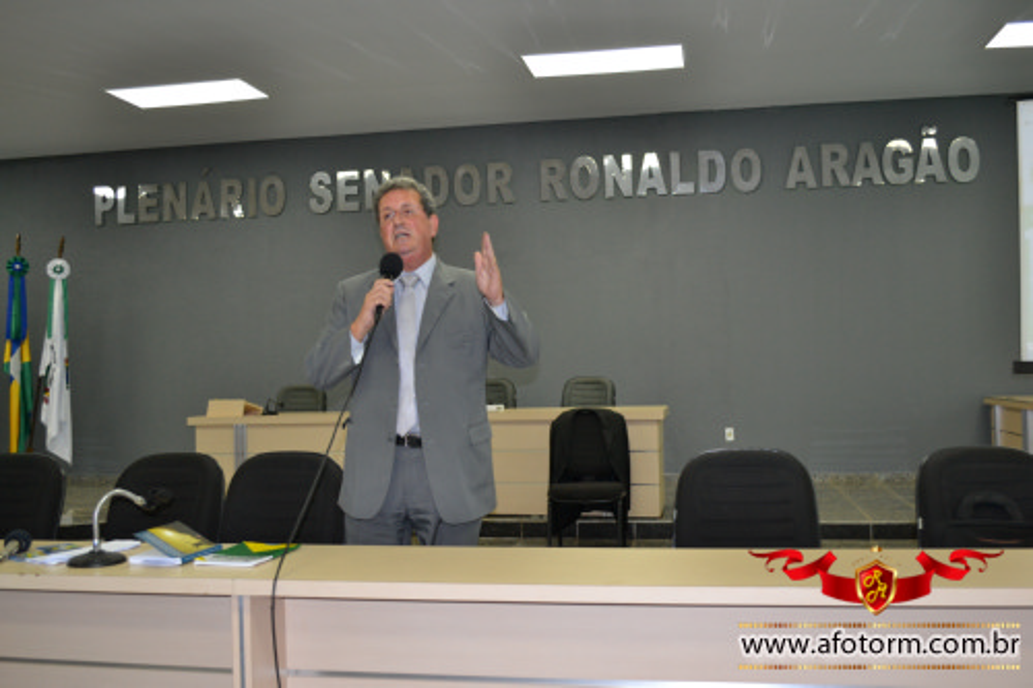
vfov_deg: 36.8
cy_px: 344
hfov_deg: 53.1
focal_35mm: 36
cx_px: 516
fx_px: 1033
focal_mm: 24
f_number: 4
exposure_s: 1/60
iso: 720
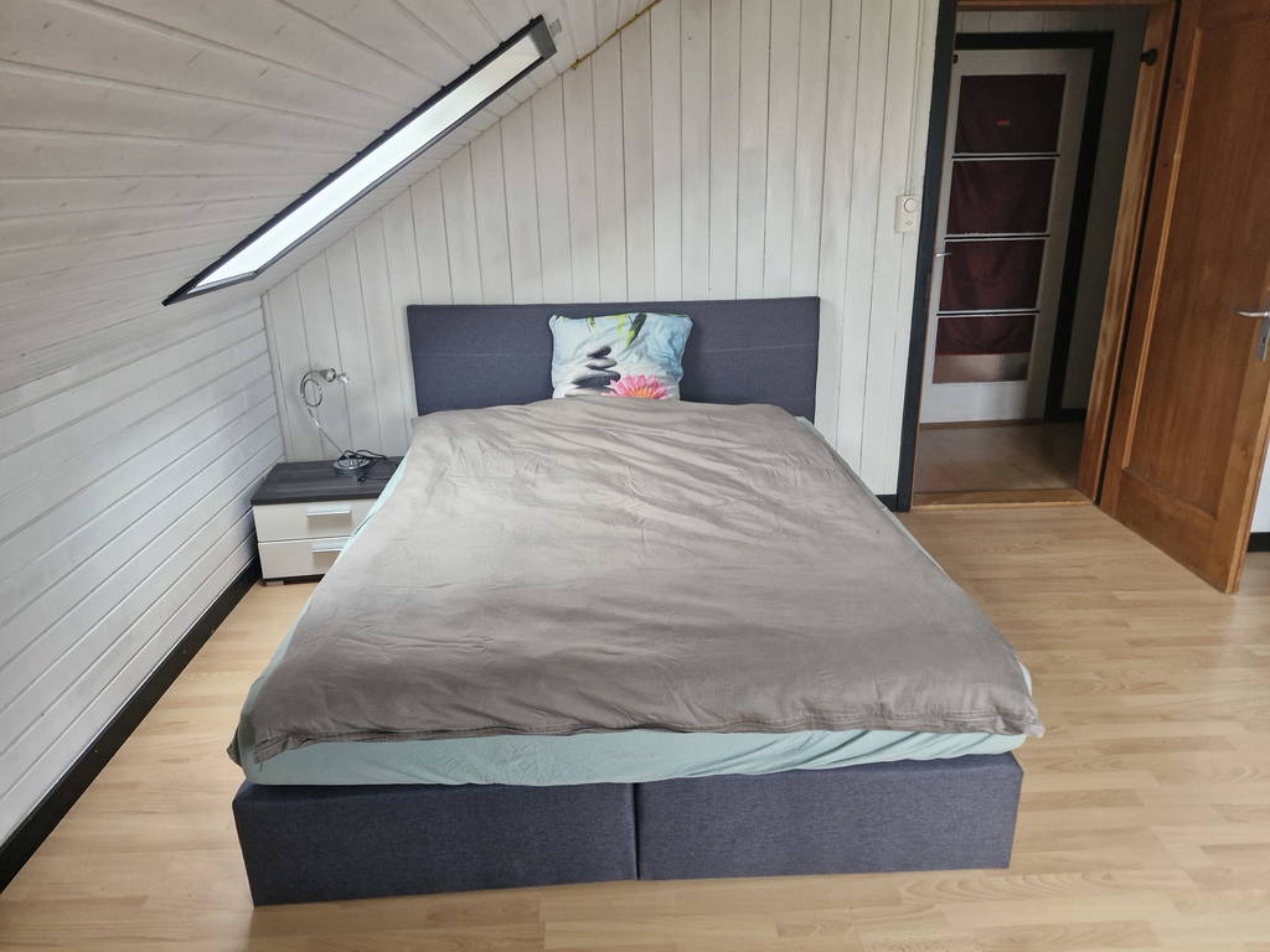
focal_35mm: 23
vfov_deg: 58.9
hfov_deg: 73.9
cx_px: 635
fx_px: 844
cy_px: 476
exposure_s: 1/100
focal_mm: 5.54
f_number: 1.8
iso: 400
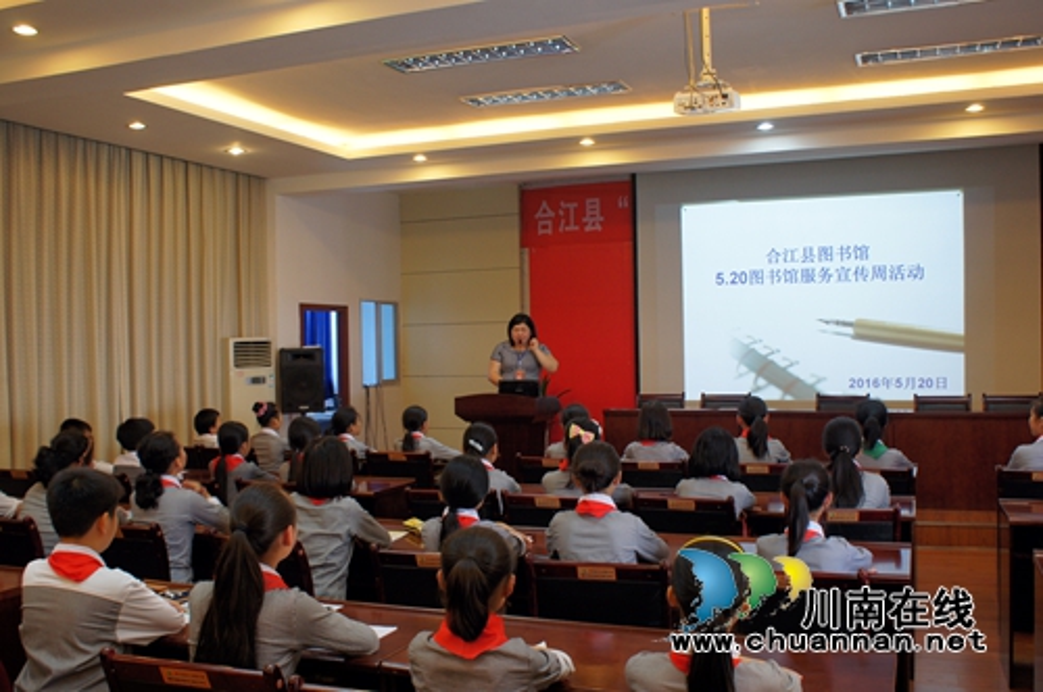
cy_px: 346
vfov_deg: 39.9
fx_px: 955
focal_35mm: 33
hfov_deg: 57.3
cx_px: 522
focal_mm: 22
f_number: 4
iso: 320
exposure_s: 1/40
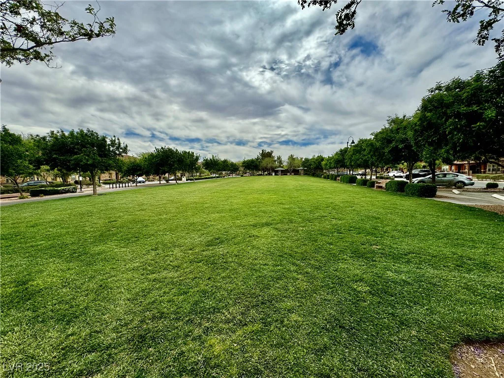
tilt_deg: -3.9
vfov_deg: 85.7
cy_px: 189
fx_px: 204
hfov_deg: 102.1
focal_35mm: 14
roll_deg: -0.2
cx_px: 252
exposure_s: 1/2985
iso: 50
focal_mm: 2.22
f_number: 2.2
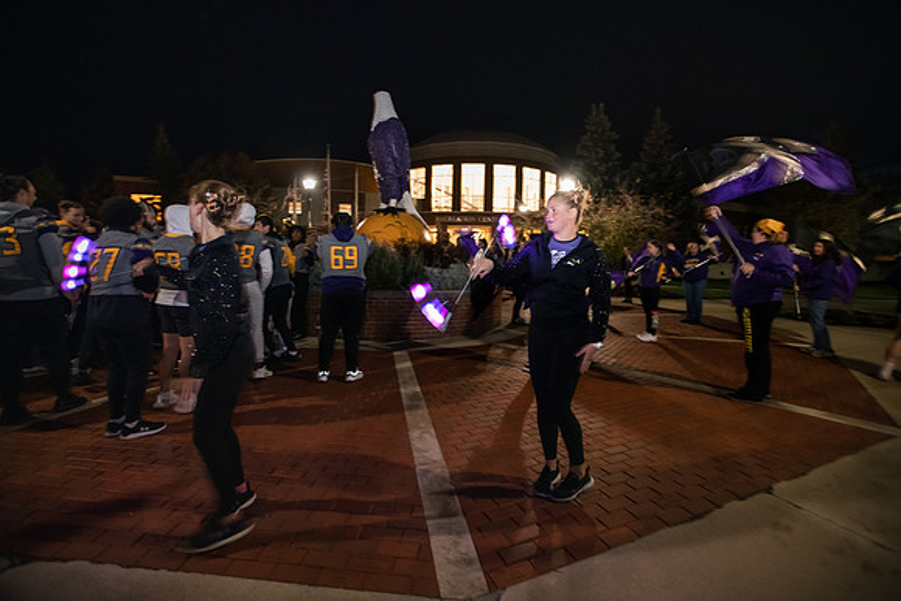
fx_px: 426
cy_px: 300
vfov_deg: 70.5
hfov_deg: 93.3
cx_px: 450
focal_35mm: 17
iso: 5000
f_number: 3.2
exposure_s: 1/30
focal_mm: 17
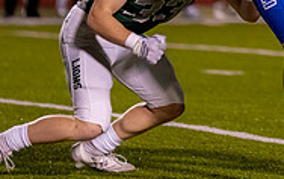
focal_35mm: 701
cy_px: -146
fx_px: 5432
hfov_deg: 3.0
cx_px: 409
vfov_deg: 1.9
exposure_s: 1/1000
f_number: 2.8
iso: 3200
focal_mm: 178
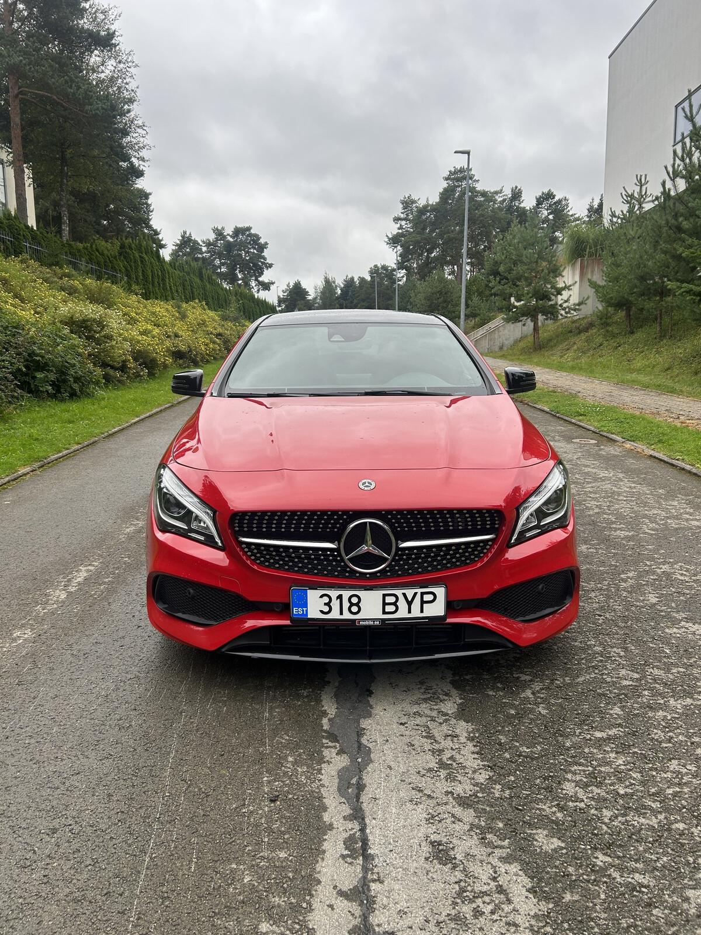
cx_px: 350
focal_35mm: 26
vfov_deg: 67.3
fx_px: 702
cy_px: 468
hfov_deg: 53.1
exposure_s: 1/521
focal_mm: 5.7
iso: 50
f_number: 1.5
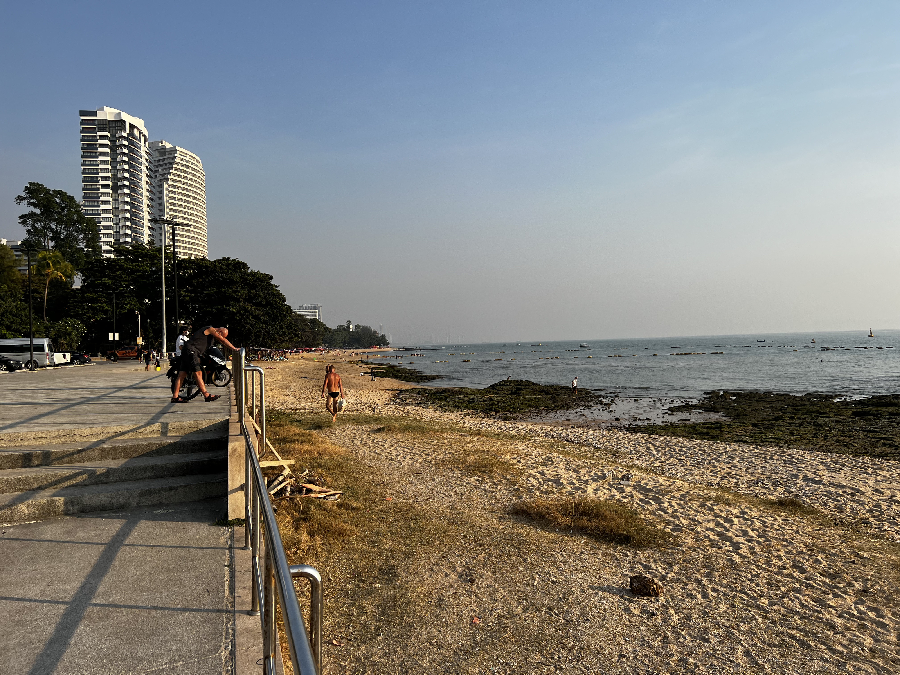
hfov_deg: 67.3
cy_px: 338
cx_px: 450
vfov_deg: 53.1
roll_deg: +1.8
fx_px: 676
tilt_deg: +0.4
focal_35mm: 26
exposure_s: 1/3460
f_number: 1.5
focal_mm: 5.7
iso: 50
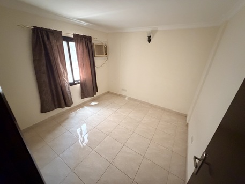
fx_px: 99
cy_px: 92
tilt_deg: -20.8
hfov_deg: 102.0
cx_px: 122
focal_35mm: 14
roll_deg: +0.1
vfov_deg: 85.7
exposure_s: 1/53
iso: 1250
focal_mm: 2.22
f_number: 2.2
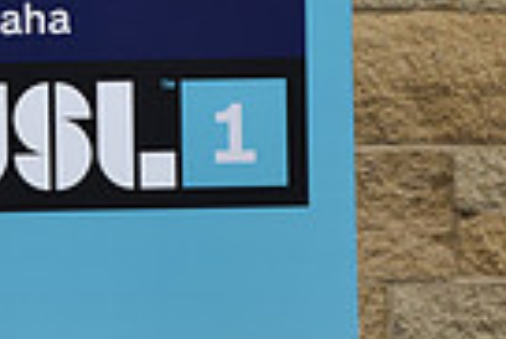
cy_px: -363
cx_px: -63
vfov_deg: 4.6
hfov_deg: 6.9
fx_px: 4193
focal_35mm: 298
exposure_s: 1/60
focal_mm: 70
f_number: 2.8
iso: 400
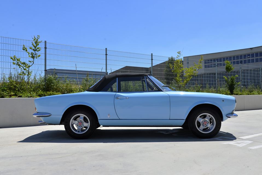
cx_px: 131
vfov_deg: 37.9
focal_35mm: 35
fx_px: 255
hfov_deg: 54.4
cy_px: 88
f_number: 9
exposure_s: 1/320
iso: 100
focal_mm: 35
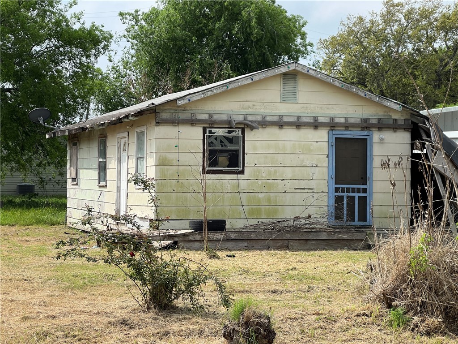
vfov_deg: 19.1
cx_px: 229
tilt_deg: +0.7
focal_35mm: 77
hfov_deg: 25.3
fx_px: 1019
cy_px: 172
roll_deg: -0.3
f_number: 2.8
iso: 32
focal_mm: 9
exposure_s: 1/717
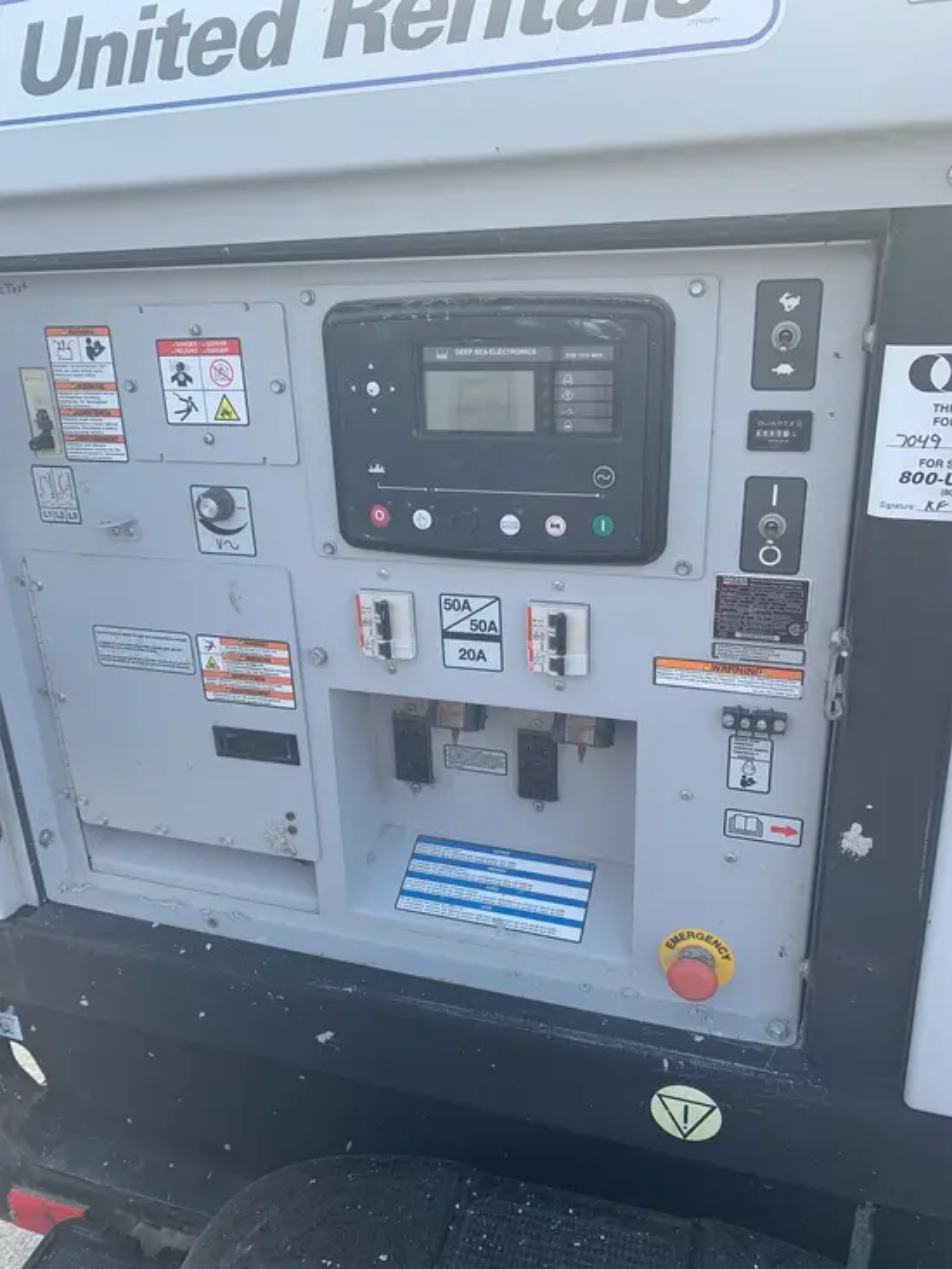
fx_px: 953
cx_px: 476
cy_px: 634
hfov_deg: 53.1
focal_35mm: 26
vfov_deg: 67.3
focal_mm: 4.25
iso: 25
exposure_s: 1/490
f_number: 1.8
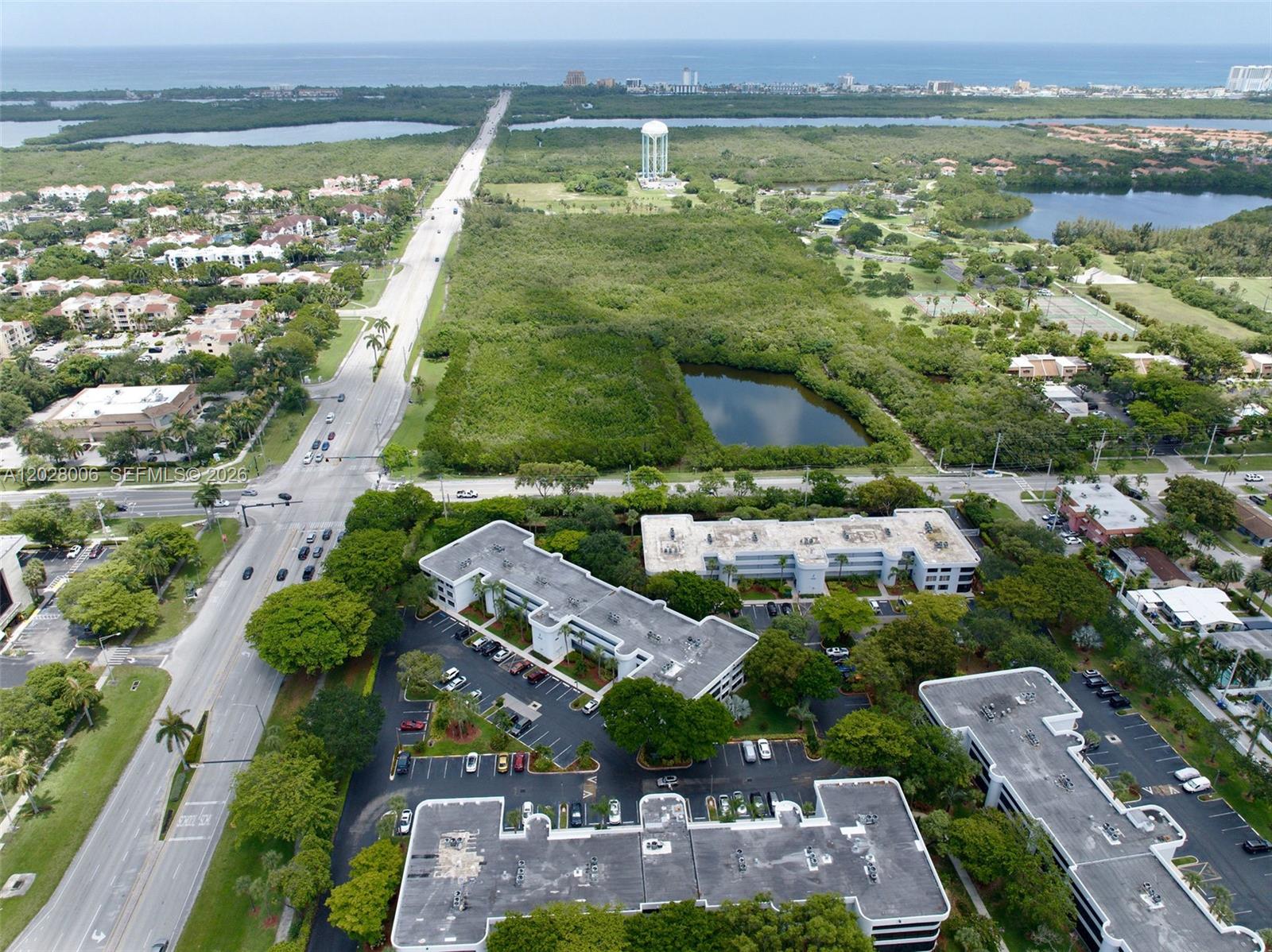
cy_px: 476
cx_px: 636
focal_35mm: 24
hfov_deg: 71.6
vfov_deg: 56.8
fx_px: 881
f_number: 2.8
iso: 120
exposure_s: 1/1250
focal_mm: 12.29
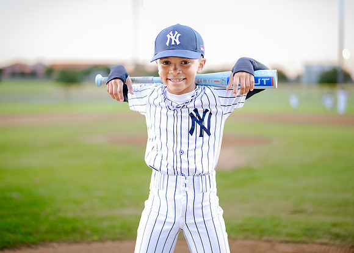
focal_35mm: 61
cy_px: 110
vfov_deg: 23.2
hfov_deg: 32.0
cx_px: 173
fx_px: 616
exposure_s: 1/500
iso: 400
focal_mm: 50
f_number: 1.2
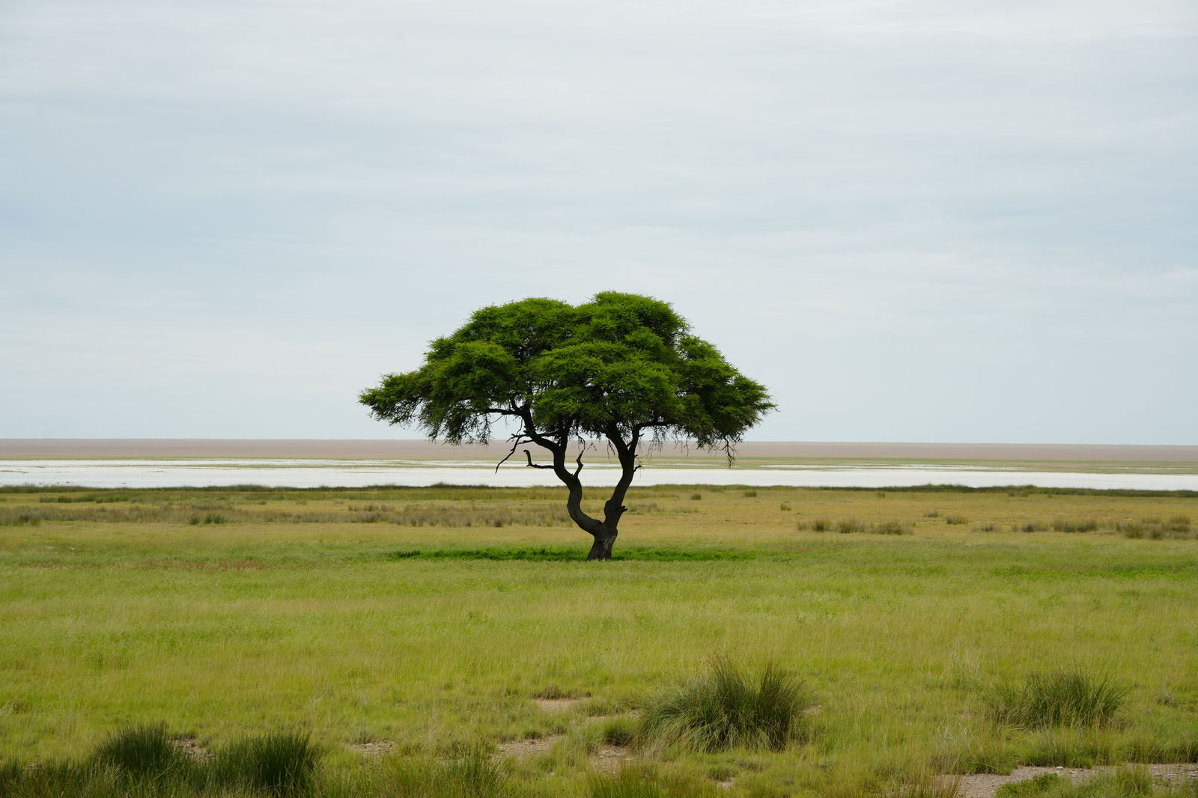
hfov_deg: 17.5
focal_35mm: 117
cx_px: 599
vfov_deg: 11.7
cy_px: 399
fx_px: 3892
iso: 100
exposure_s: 1/200
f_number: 10
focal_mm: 117
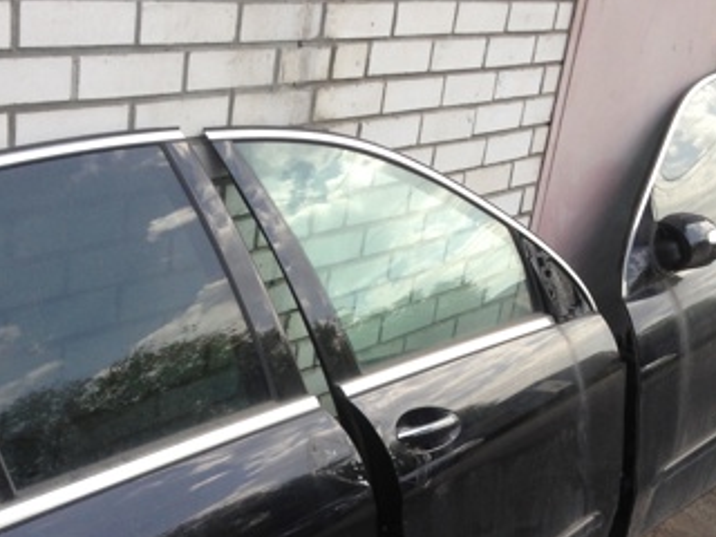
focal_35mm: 66
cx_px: 282
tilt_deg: -25.1
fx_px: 1365
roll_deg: -7.3
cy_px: 501
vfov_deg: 21.7
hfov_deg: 29.3
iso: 50
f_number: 2.4
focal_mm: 4.12
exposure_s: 1/326
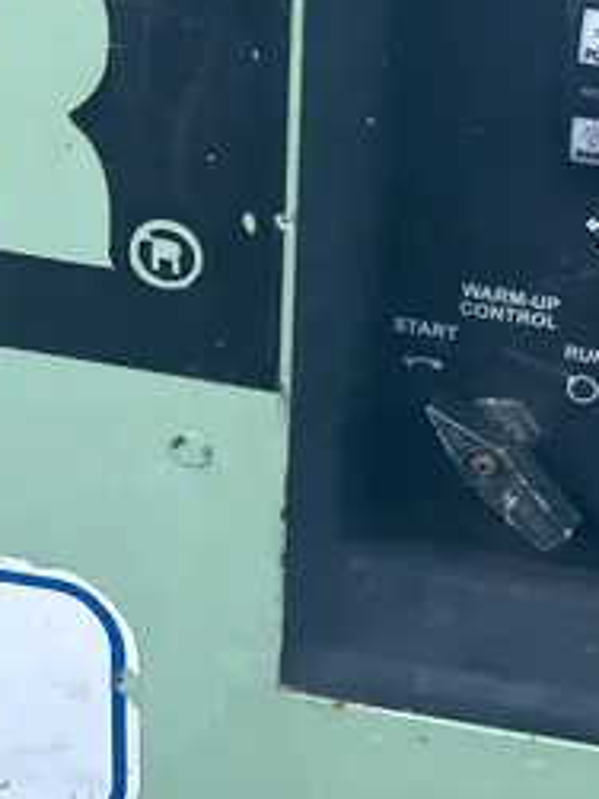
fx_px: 1755
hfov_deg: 18.0
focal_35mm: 76
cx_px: 800
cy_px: 88
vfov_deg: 24.9
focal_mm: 5.7
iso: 100
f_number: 1.5
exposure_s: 1/121
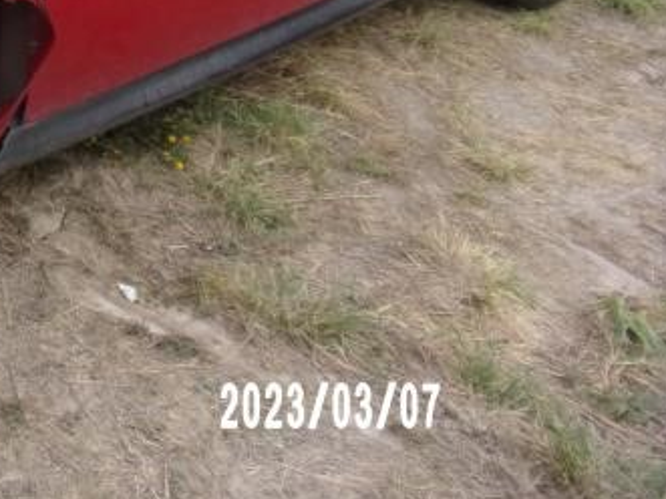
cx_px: -127
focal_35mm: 58
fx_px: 1115
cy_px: -64
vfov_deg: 23.5
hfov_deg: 28.9
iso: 80
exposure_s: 1/160
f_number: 3.3
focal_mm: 4.3
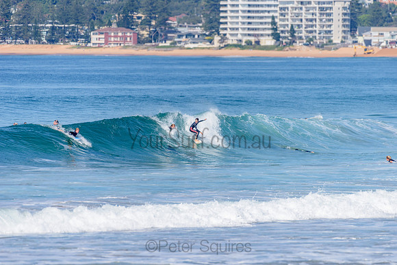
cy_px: 132
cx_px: 198
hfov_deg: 4.1
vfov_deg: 2.8
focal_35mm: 500
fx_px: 5515
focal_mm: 500
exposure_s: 1/2000
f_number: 5.6
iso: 125
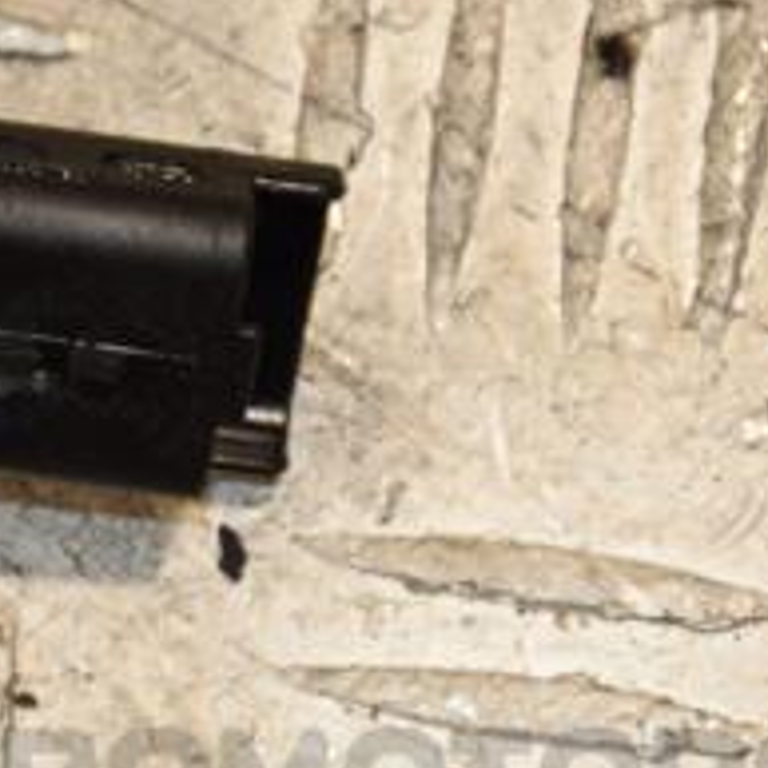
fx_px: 10450
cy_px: 259
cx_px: -271
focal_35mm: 416
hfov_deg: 4.2
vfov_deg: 4.2
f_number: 8
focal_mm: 105
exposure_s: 1/200
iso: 800
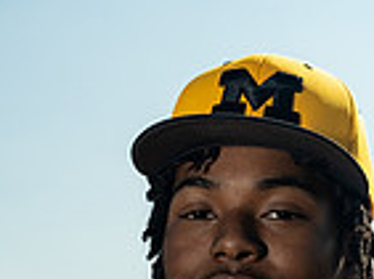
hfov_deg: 12.4
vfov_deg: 8.6
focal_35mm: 160
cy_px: 595
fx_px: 1724
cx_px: 247
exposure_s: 1/200
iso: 500
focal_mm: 52
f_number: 5.6
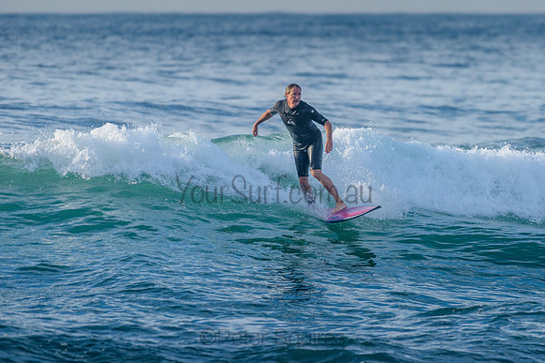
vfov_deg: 2.2
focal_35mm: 613
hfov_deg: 3.4
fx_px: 9284
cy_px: 144
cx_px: 331
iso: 400
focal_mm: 500
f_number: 5.6
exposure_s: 1/2000
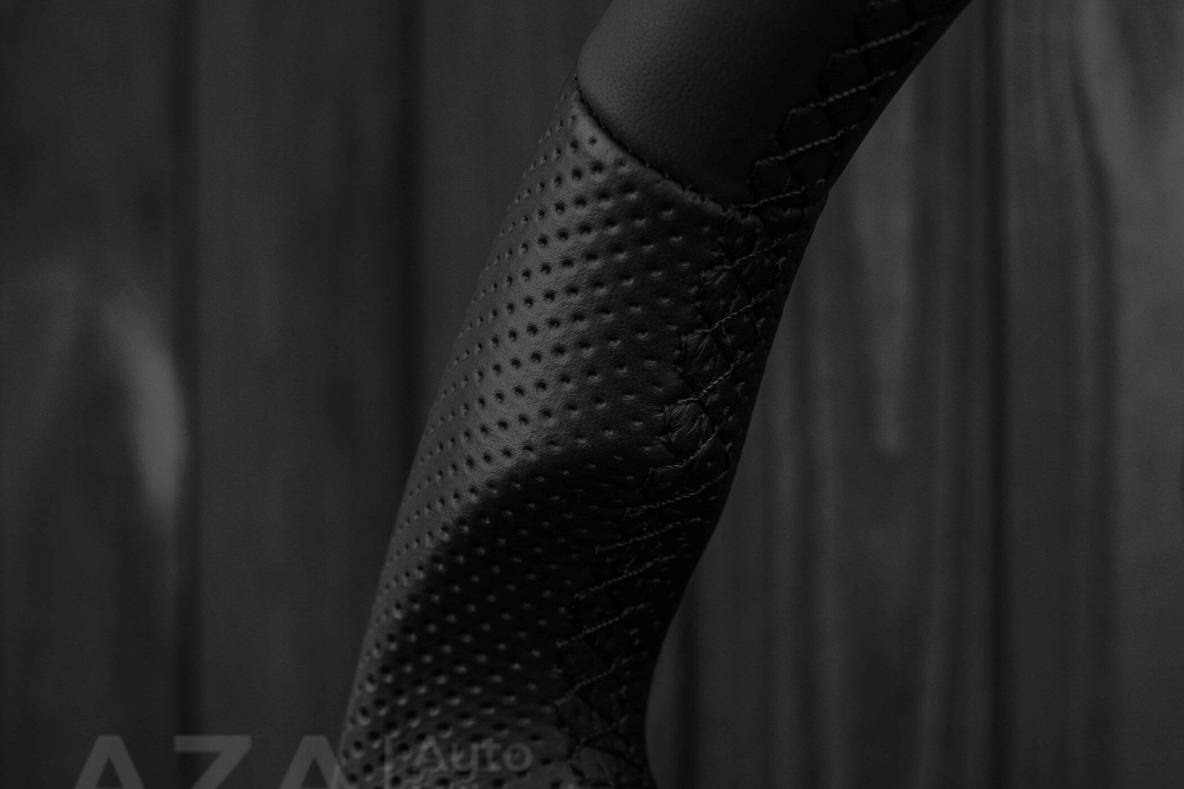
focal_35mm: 64
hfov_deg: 31.5
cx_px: 691
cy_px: 463
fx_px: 2092
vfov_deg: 21.4
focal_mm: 35
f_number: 6.3
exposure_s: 1/125
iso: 500
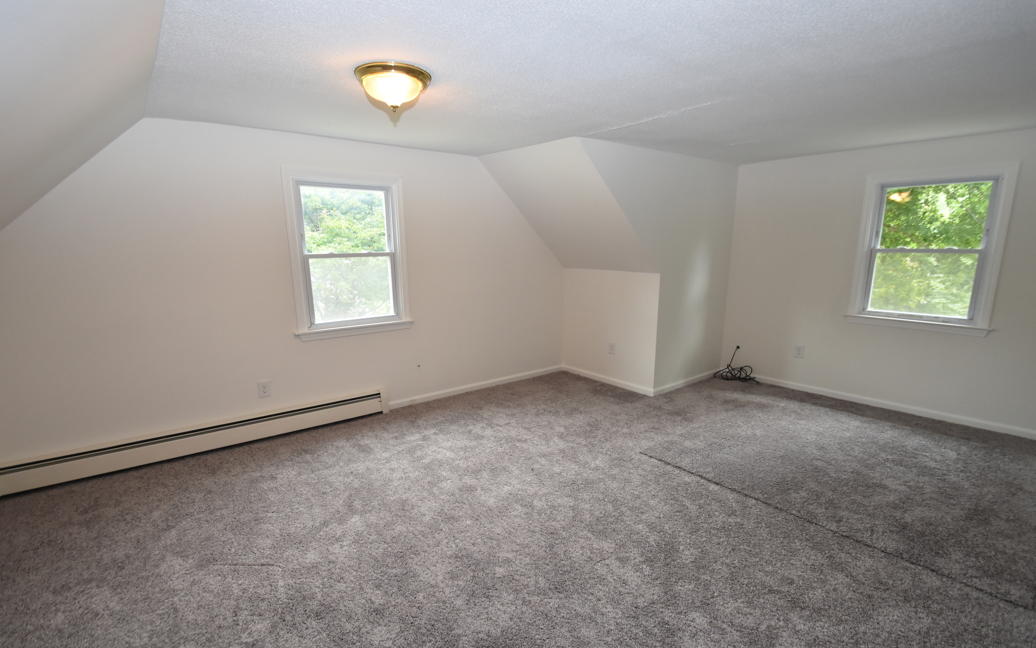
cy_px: 335
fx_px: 452
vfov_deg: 71.2
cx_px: 520
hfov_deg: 97.8
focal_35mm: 16
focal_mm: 10
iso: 800
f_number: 5.6
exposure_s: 1/125
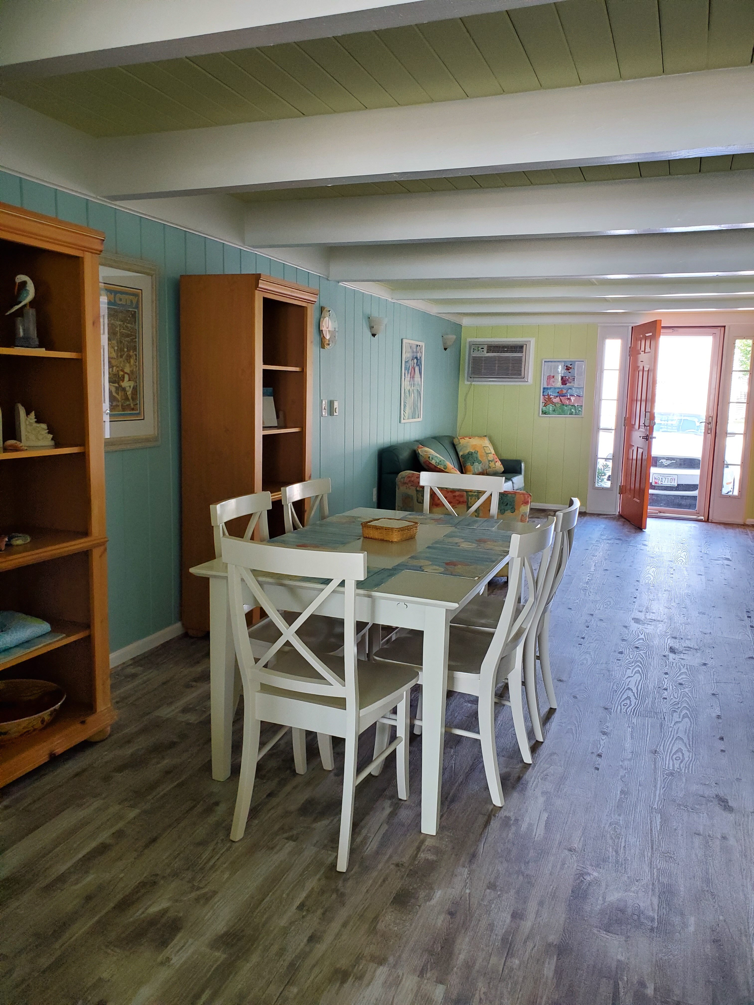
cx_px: 377
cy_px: 502
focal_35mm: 26
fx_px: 755
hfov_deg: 53.1
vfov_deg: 67.3
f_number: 2.4
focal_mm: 4.3
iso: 250
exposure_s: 1/54
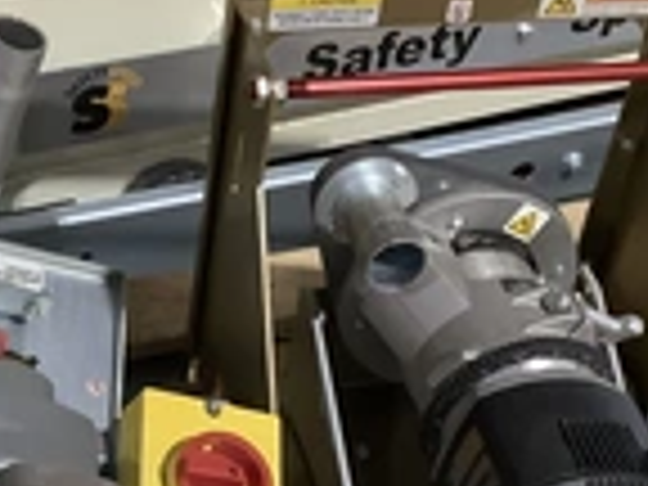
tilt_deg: -51.2
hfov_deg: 22.7
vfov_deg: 16.9
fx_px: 1610
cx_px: 225
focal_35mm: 86
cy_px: 441
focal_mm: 3.3
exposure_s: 1/60
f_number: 2.4
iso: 320
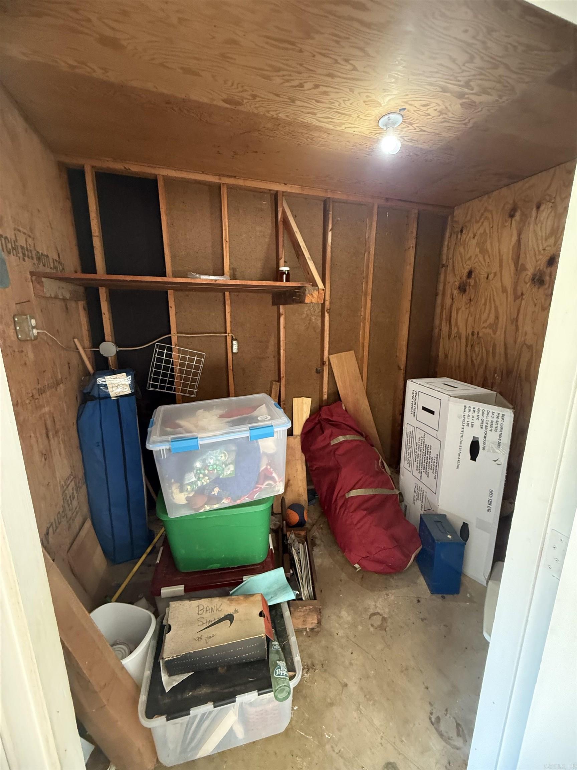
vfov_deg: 102.1
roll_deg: -3.0
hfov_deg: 85.7
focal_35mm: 14
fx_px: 311
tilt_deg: -13.1
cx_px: 288
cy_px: 385
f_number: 2.2
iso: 320
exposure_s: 1/86
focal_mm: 2.22
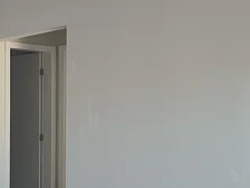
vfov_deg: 30.1
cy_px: 121
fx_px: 347
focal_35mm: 48
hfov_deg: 28.5
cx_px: -109
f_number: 2.2
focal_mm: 1.74
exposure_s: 1/60
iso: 64
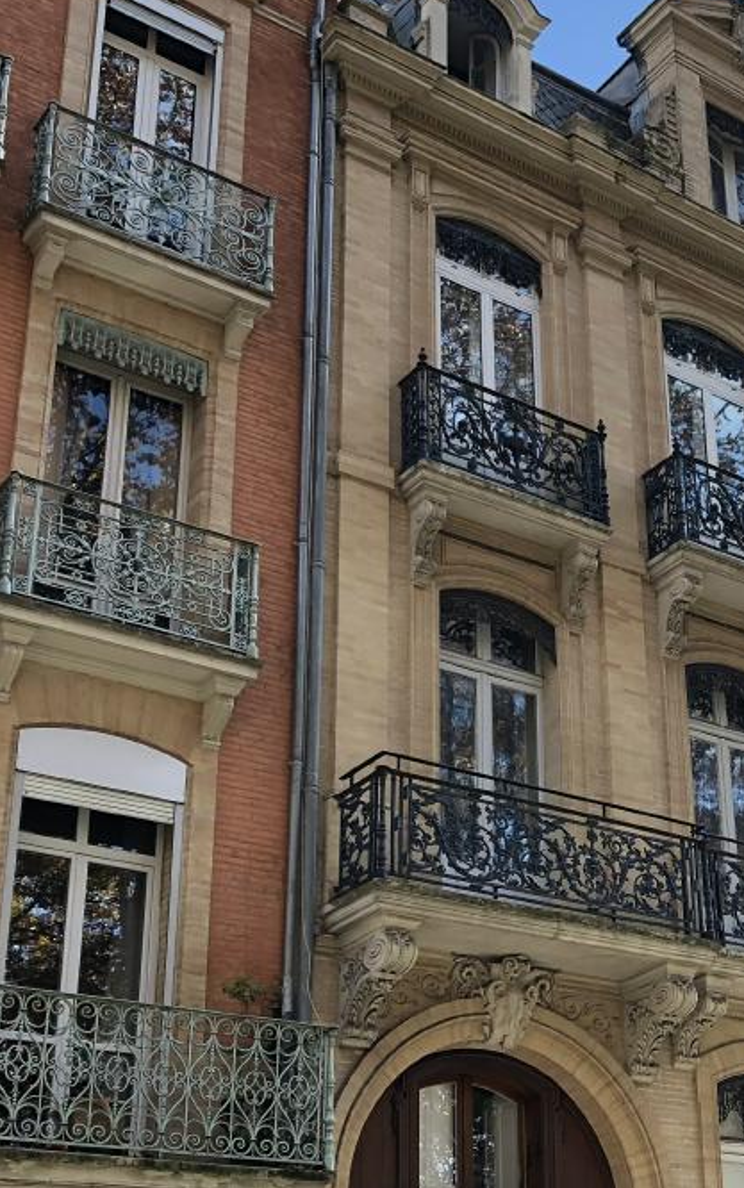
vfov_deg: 35.6
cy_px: 689
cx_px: 796
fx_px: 1847
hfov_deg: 21.7
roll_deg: +5.3
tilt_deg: +26.0
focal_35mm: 57
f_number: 1.8
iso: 20
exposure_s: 1/338
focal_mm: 3.99
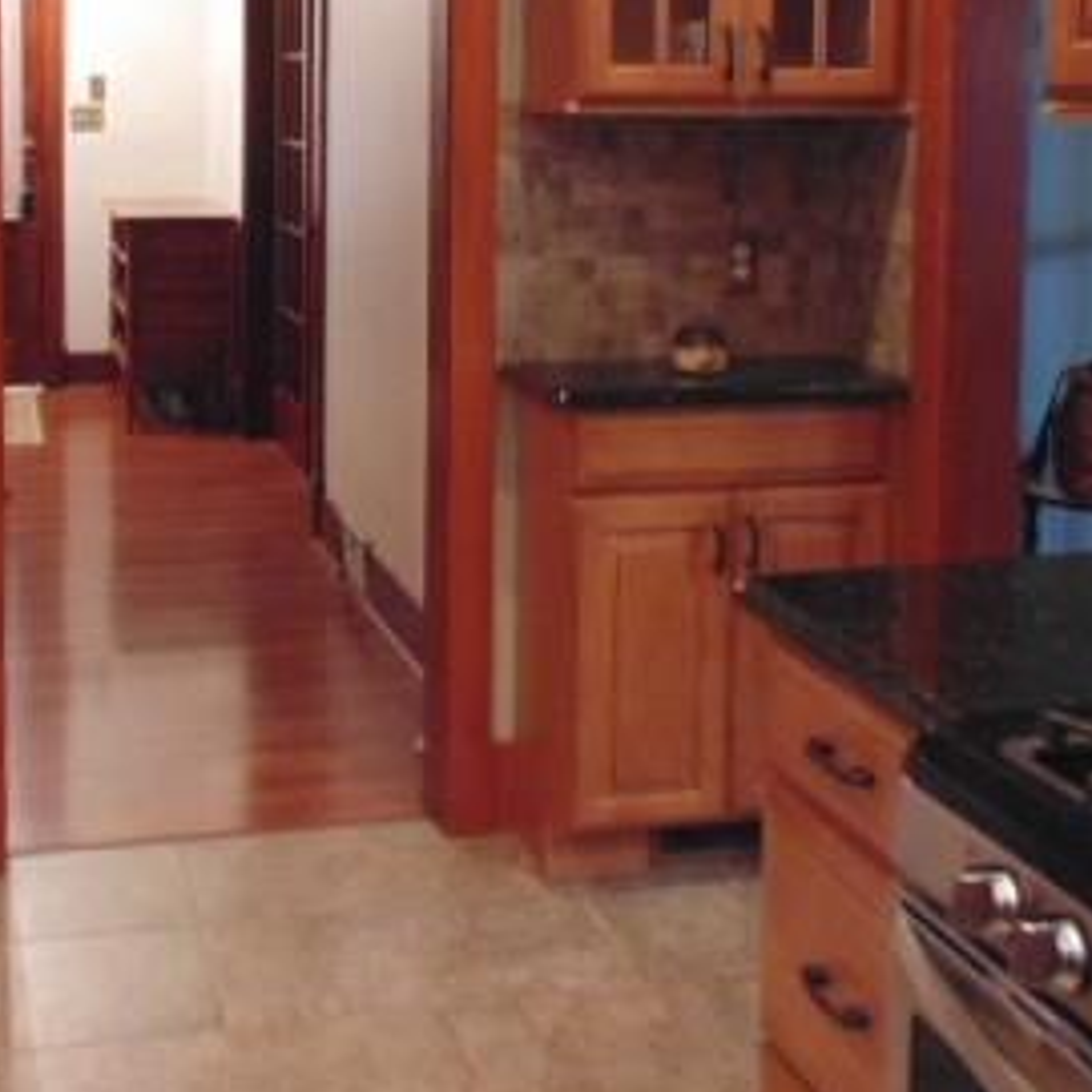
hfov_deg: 36.4
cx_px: 359
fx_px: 1642
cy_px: 210
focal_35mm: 46
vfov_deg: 35.5
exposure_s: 1/10
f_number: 3.1
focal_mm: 4
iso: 400
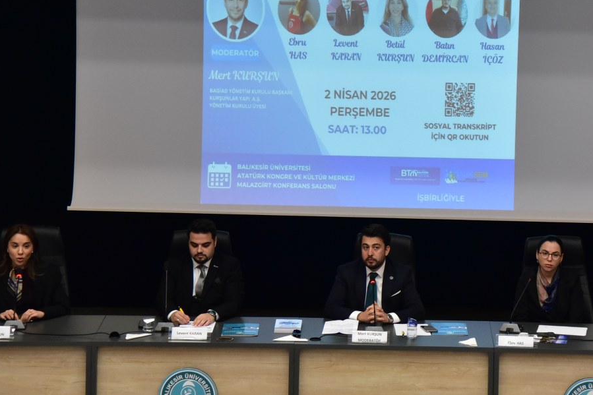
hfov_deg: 14.0
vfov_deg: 9.4
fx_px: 2404
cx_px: 409
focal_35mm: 146
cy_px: 138
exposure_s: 1/160
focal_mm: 82
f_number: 4
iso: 3200
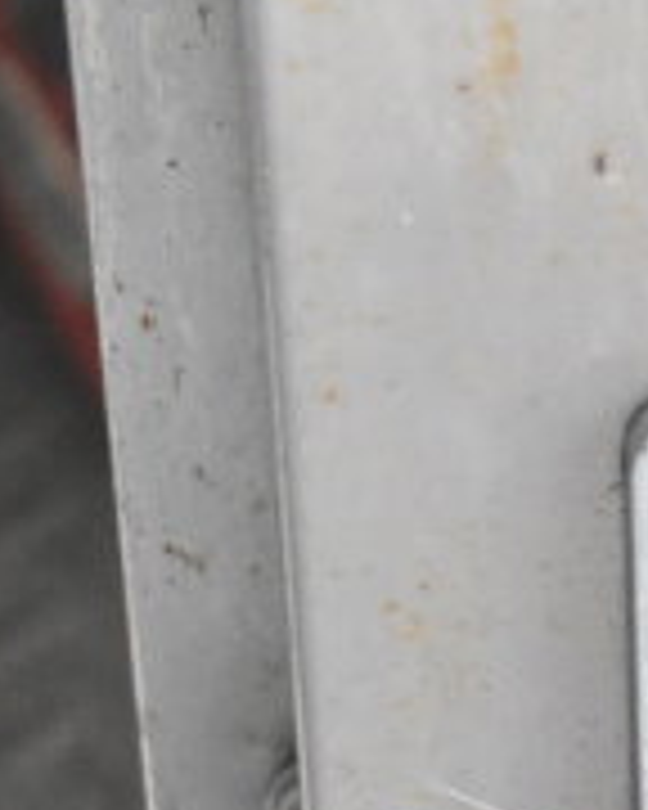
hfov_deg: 8.1
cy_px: 677
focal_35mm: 181
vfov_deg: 10.6
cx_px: 1318
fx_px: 4339
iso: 6400
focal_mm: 38
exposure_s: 1/160
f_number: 6.3
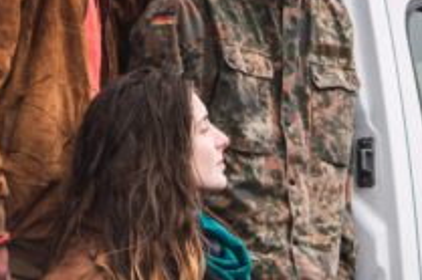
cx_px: -16
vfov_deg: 5.3
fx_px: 3032
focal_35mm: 259
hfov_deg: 7.9
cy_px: 40
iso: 100
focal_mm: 47
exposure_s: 1/200
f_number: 5
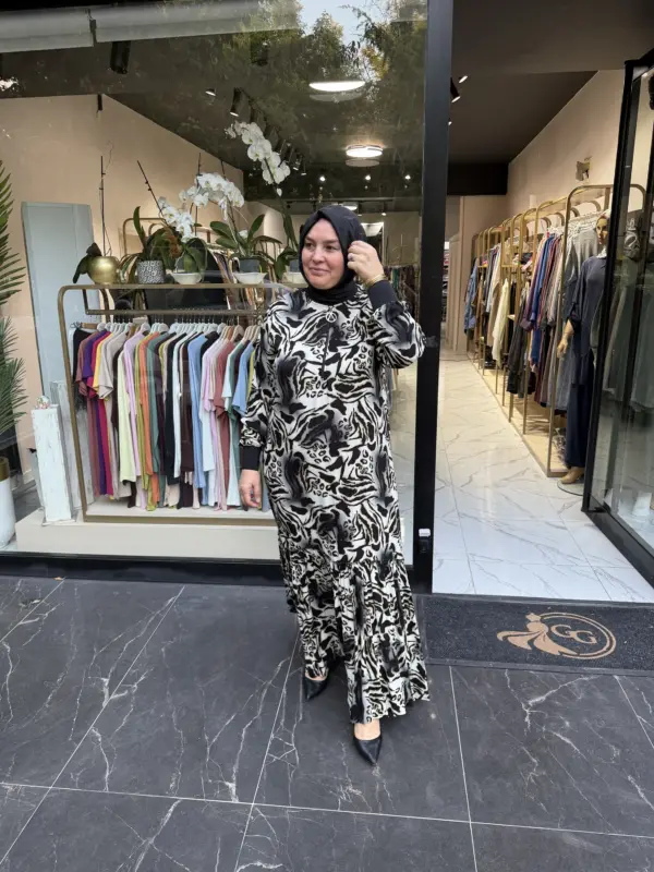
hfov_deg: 56.8
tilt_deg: -15.3
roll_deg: +0.4
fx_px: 605
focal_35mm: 24
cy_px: 436
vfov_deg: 71.6
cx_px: 327
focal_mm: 6.76
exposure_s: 1/121
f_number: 1.78
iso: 200
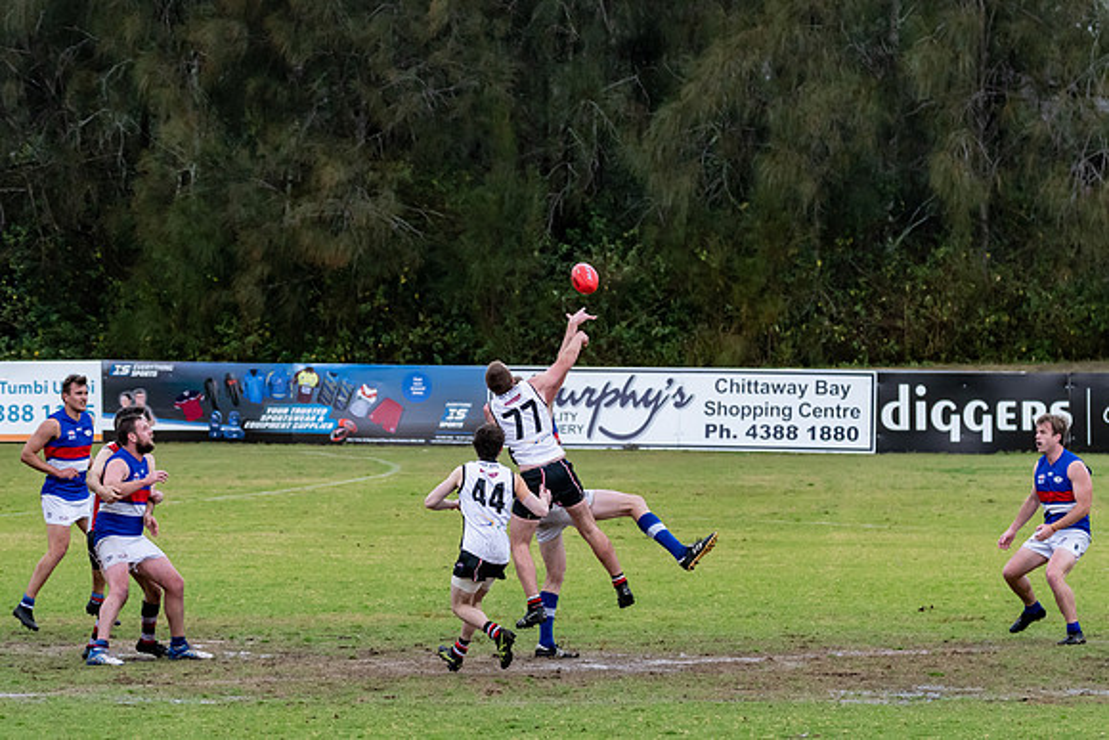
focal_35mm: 372
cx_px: 599
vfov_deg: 3.7
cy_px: 436
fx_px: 11451
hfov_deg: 5.5
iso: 1250
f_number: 7.1
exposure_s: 1/3200
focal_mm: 200
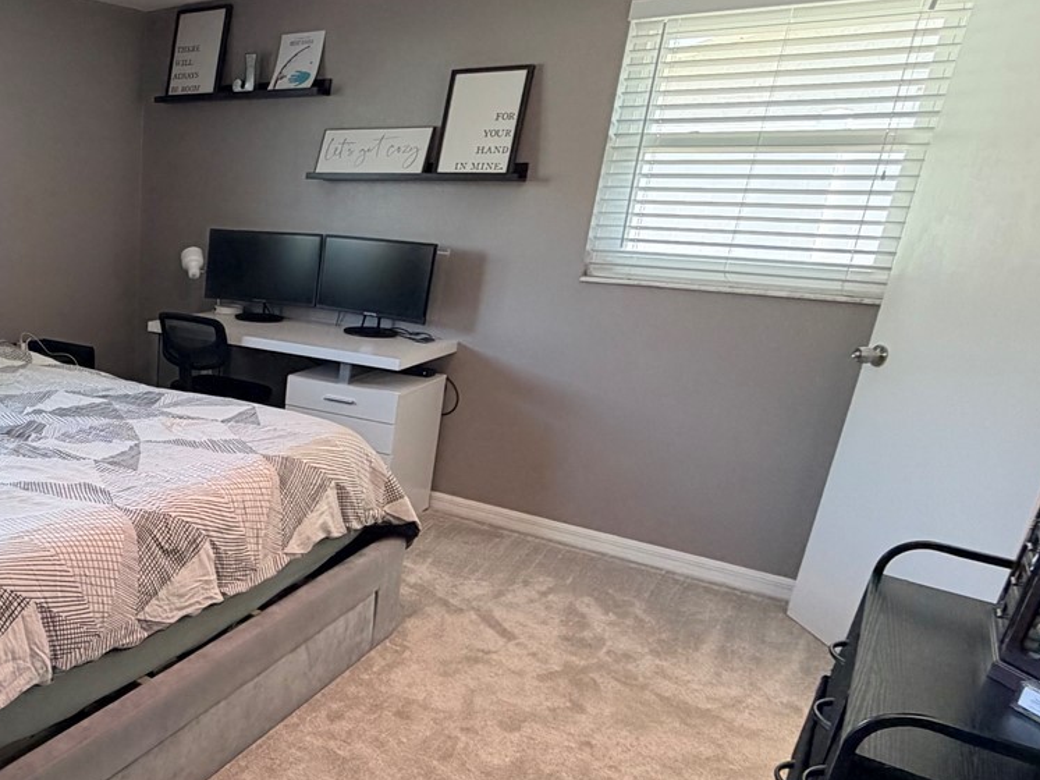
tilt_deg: -19.1
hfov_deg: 52.2
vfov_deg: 46.5
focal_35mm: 30
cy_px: 474
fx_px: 901
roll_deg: -0.6
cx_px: 89
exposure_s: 1/60
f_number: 2.2
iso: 200
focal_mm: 2.22
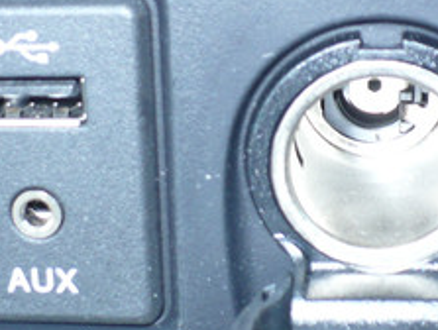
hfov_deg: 18.5
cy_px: 230
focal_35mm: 106
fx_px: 1343
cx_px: 251
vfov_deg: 14.0
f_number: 2.8
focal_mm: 6.1
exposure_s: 1/30
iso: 100
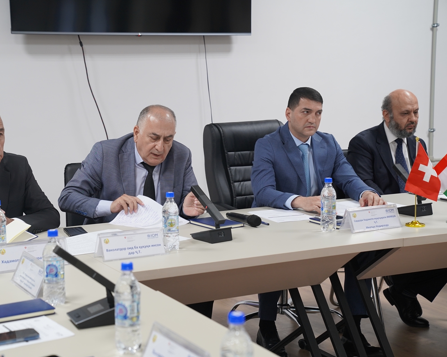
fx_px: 899
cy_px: 179
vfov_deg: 22.5
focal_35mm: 68
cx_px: 191
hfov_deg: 27.9
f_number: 4
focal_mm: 60
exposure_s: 1/160
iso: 640
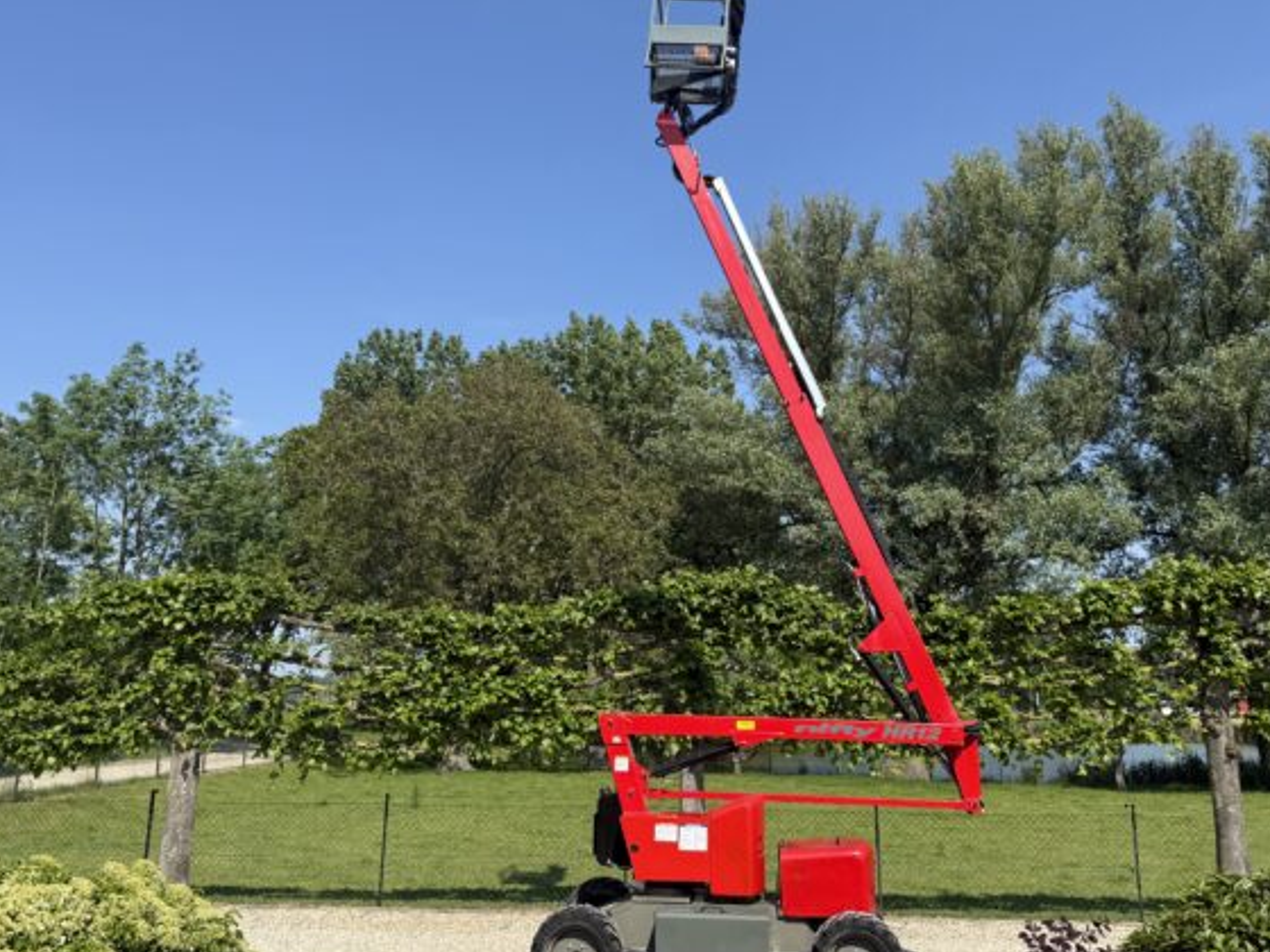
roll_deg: -1.1
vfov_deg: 46.8
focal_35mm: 30
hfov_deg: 59.9
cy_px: 445
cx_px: 667
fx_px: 1101
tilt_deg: +12.7
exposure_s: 1/3584
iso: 80
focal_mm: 6.76
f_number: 1.78
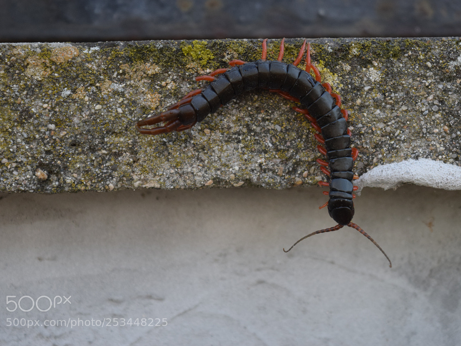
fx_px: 1286
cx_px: 265
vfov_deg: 15.3
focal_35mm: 97
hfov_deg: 20.3
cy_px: 163
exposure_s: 1/640
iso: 800
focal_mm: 55
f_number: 5.6
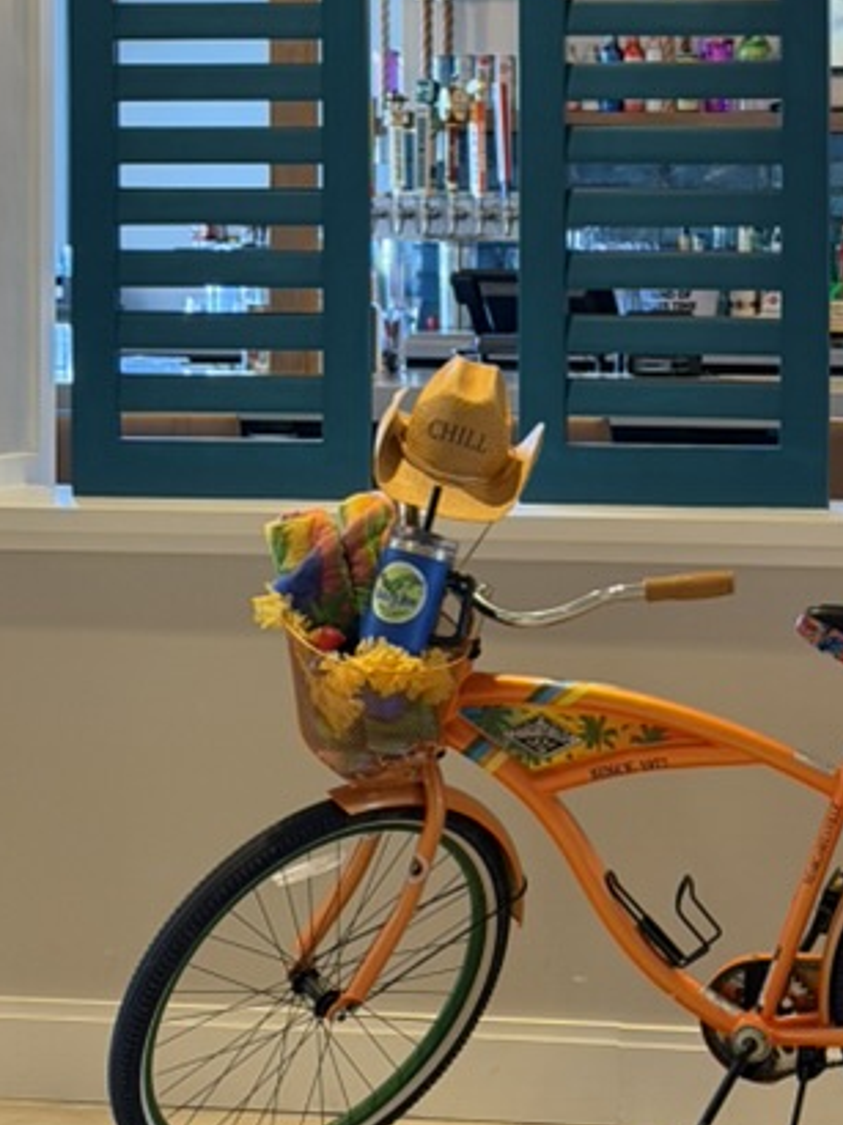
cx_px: 851
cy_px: 285
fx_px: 3901
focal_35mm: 120
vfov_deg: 16.3
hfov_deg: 12.2
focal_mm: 6.76
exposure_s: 1/60
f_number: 1.78
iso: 250
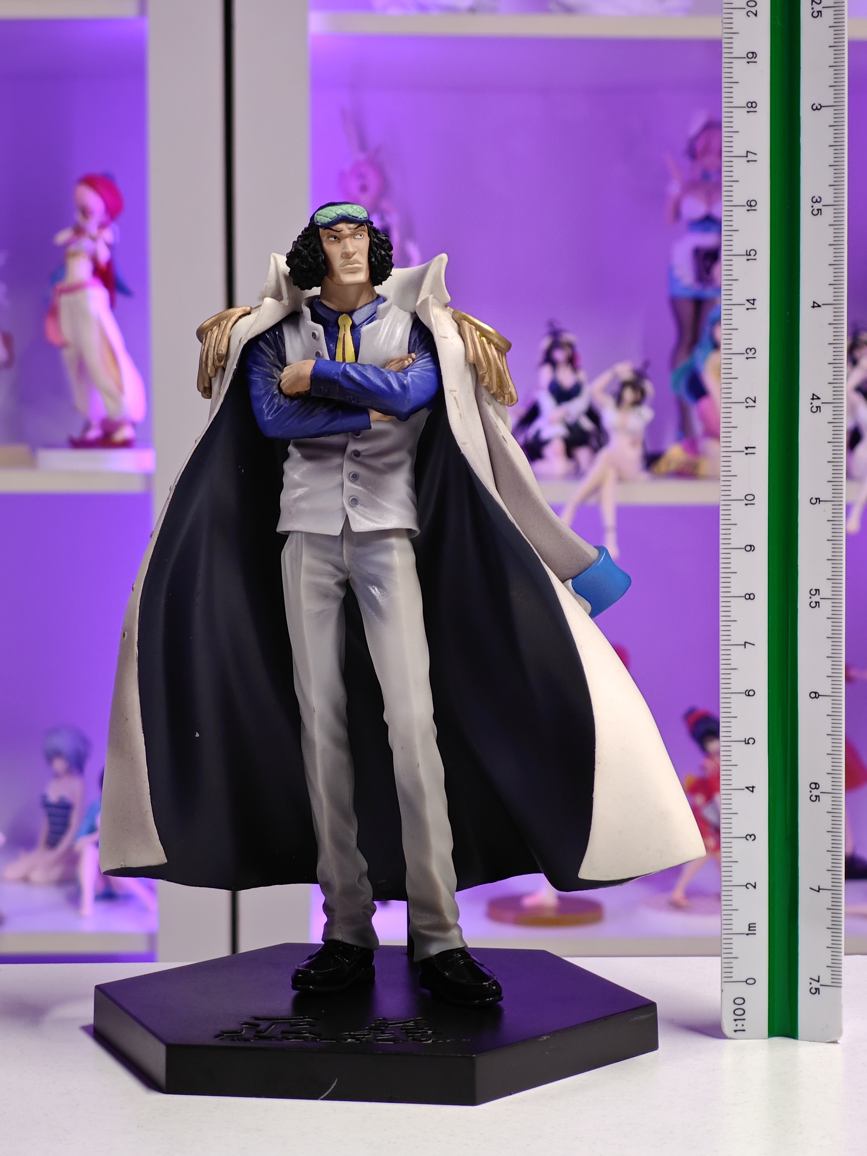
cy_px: 578
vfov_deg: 24.4
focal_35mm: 80
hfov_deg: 18.4
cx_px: 434
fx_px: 2672
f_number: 2.4
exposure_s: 1/15.4
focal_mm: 7.48
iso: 400
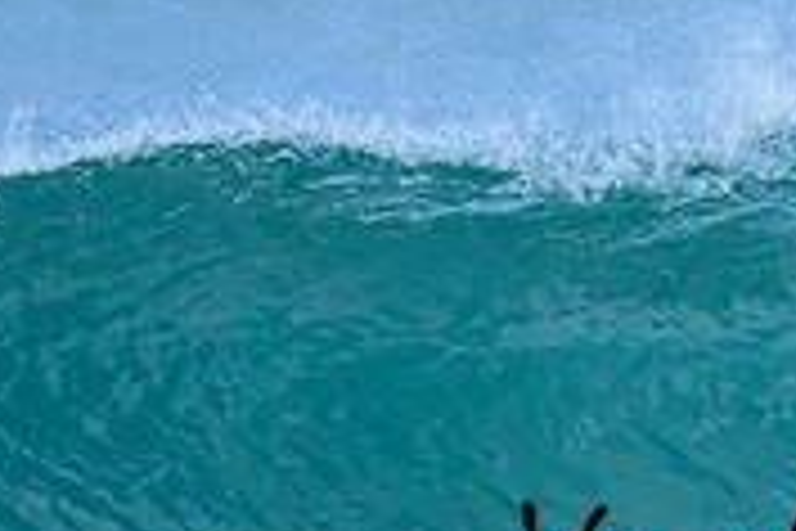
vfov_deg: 0.4
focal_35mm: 3596
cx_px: 1188
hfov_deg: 0.6
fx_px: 79505
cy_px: 344
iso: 560
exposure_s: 1/2000
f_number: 6.3
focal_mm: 800
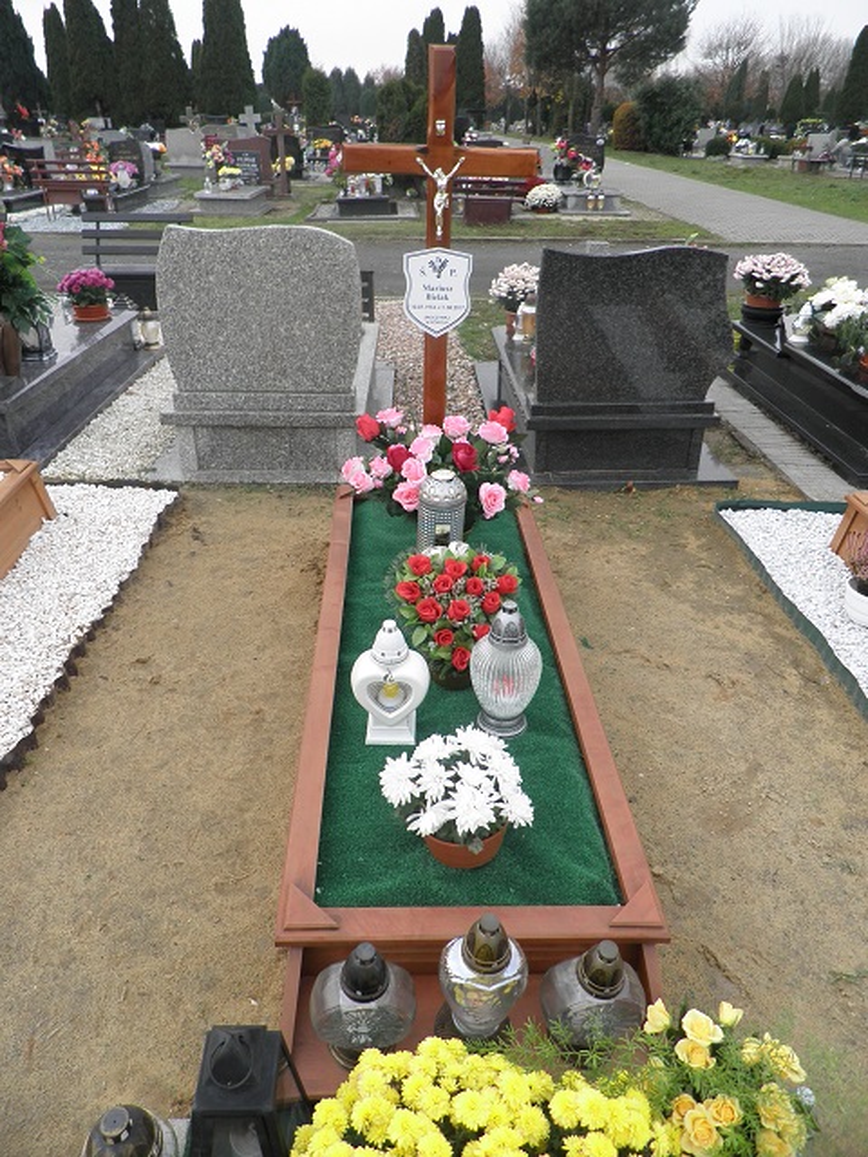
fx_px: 802
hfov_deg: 56.8
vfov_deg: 71.6
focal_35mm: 24
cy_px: 578
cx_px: 434
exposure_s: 1/160
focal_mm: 4.3
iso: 64
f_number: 3.3
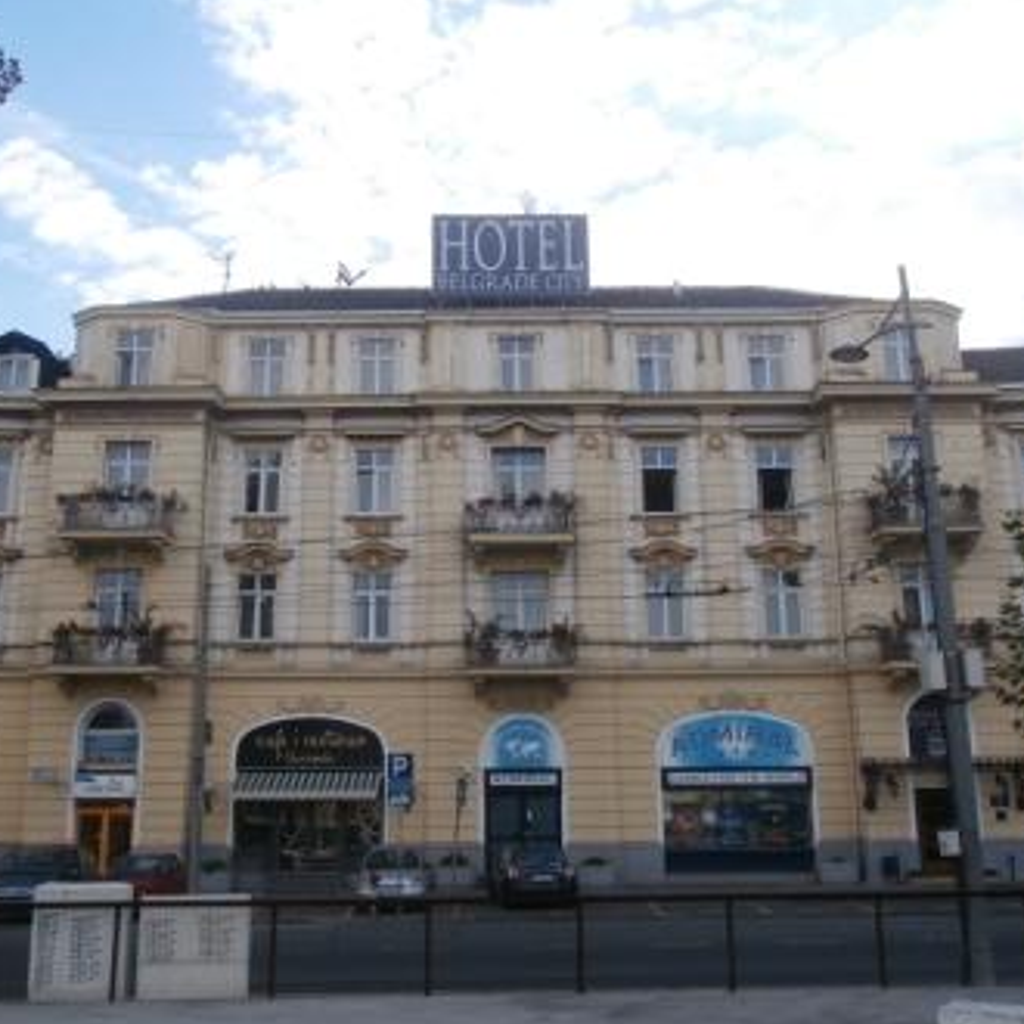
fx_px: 1205
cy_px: 509
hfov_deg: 46.0
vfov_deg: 46.0
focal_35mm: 36
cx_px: 475
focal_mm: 5.36
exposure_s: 1/320
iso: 100
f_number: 3.5
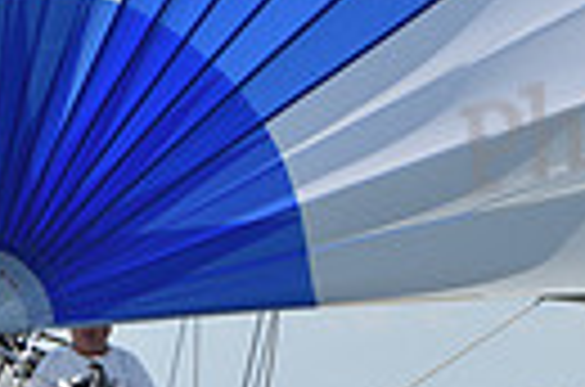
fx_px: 11607
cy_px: 376
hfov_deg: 2.9
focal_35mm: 716
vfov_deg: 1.9
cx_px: 230
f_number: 9
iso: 320
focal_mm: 160
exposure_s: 1/1250
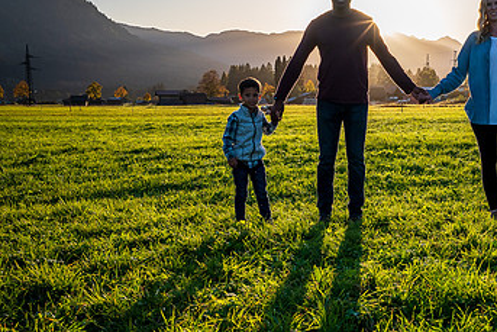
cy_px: 201
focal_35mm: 63
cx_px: 391
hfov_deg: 31.1
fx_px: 870
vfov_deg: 21.6
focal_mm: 35
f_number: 11
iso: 400
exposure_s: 1/500
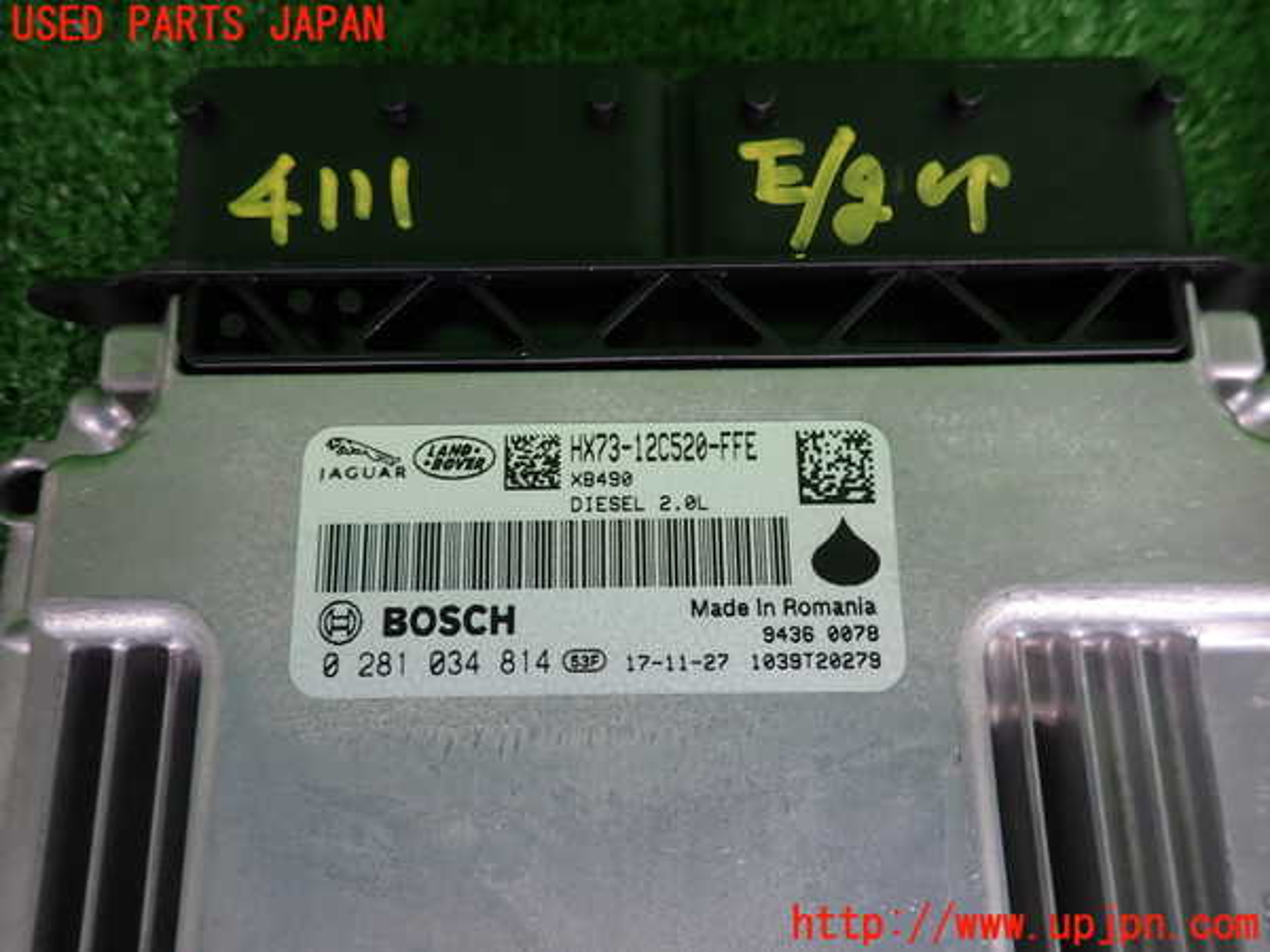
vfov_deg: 54.9
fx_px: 917
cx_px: 635
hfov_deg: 69.4
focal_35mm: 25
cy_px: 476
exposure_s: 1/60
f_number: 2
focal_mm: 4.5
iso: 160
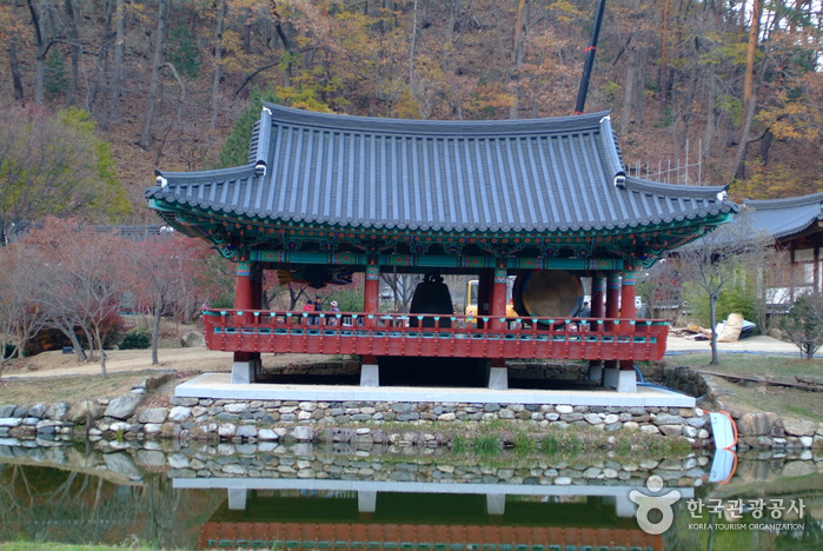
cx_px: 412
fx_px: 1717
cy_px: 276
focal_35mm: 75
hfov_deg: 27.0
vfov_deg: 18.2
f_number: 3.8
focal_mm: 50
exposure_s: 1/45
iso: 400
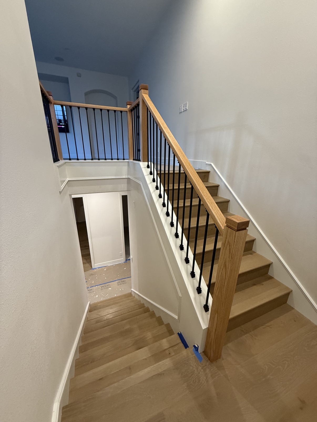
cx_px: 158
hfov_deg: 85.7
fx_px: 171
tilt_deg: -17.9
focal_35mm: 14
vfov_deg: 102.1
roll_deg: -1.9
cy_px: 211
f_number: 2.2
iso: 320
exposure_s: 1/60
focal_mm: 2.22
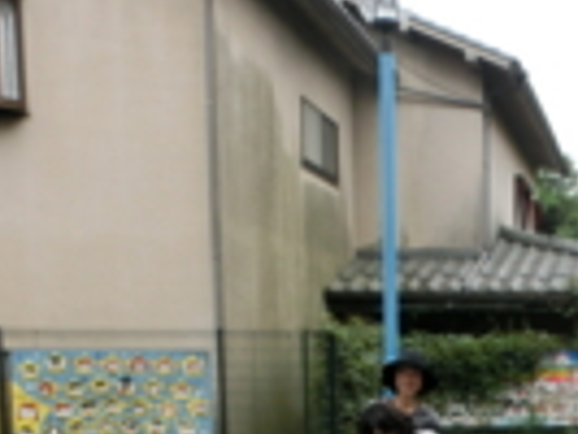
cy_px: 590
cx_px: 595
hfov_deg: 25.5
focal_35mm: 72
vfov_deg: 18.8
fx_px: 1203
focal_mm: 4.24
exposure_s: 1/250
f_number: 3
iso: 80
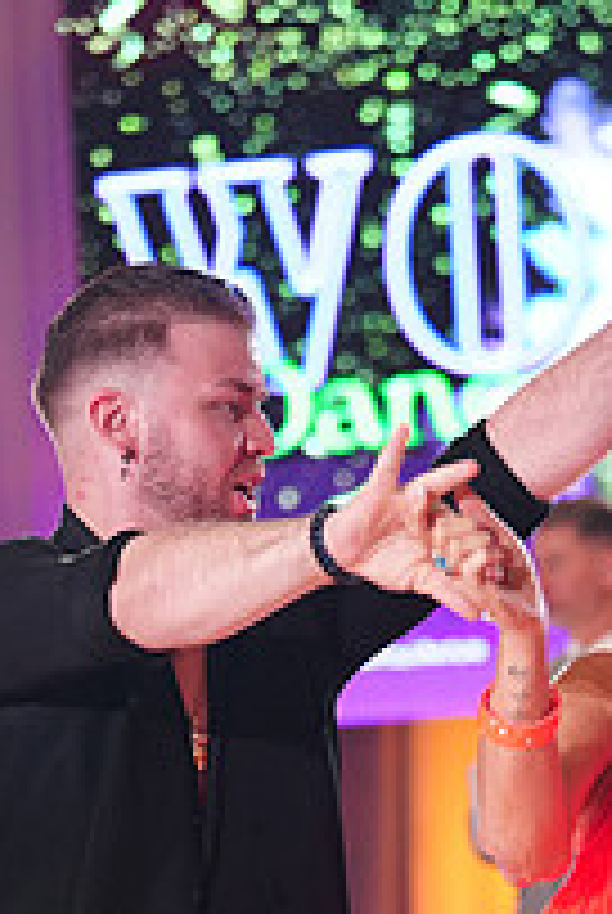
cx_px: 560
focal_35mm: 251
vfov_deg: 8.1
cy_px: 1283
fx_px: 6378
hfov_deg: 5.5
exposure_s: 1/500
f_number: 2.8
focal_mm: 88
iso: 2000
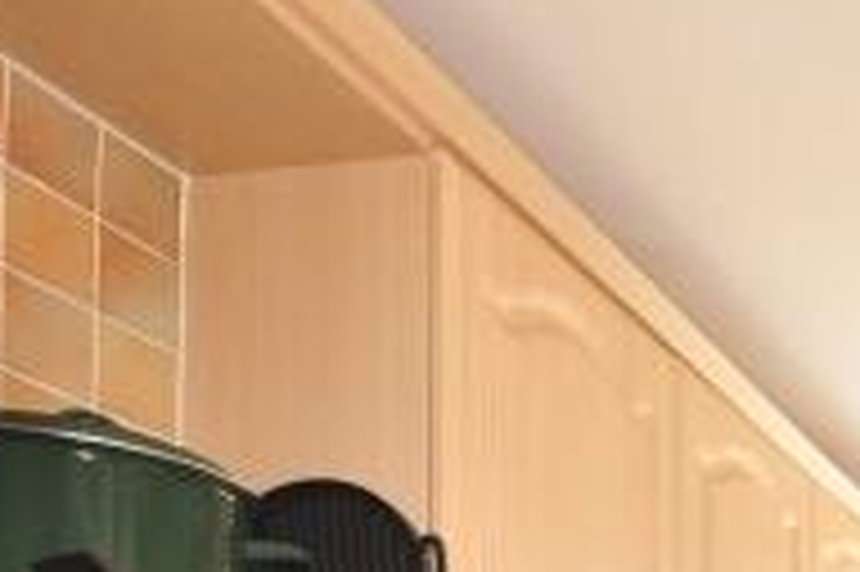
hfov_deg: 29.8
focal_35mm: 54
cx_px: 1112
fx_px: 1280
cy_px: 878
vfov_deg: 21.0
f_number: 11
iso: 200
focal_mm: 11
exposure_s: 2.5
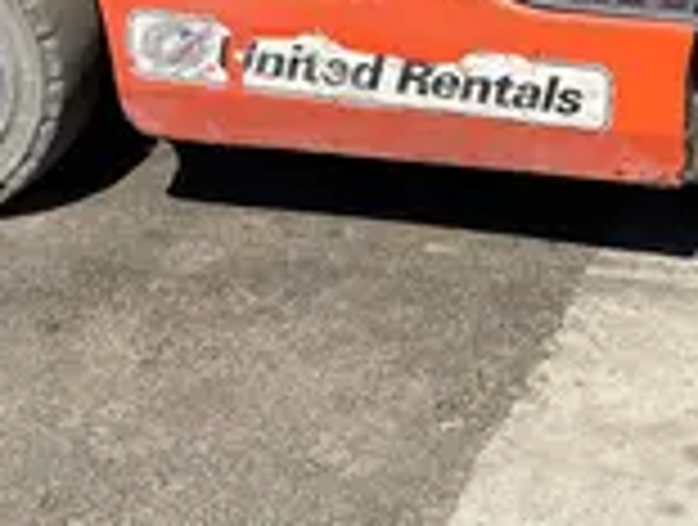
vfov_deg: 14.7
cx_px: 869
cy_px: -321
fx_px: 1859
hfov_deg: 19.8
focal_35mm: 92
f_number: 1.6
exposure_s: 1/3509
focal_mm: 4.2
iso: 32
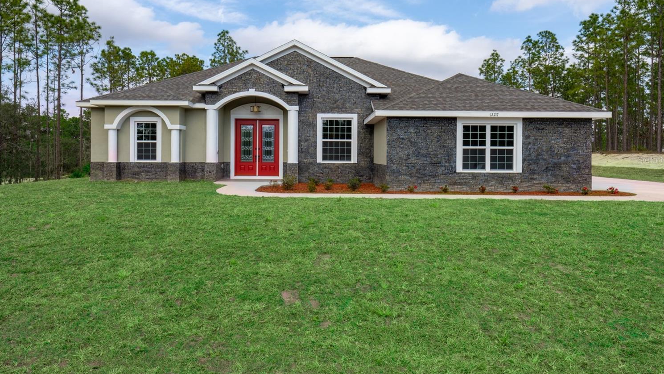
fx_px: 475
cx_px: 321
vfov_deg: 42.8
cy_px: 160
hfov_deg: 69.8
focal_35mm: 27
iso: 100
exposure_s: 1/250
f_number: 14
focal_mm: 24
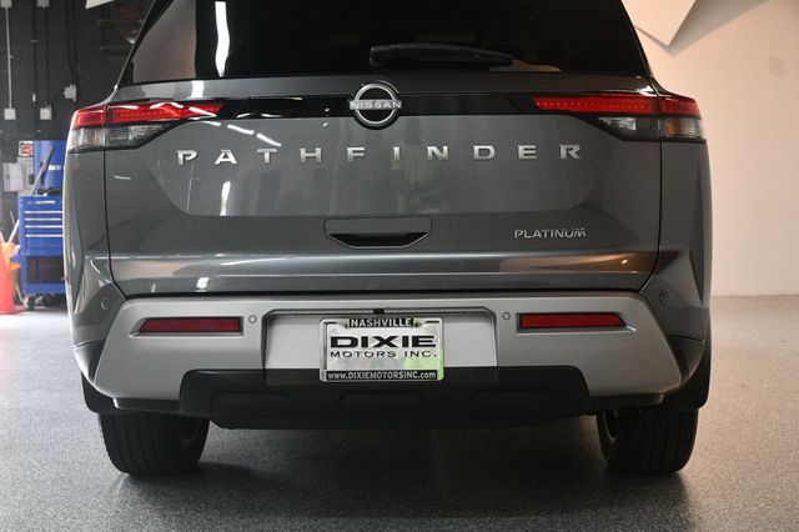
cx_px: 400
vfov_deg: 28.0
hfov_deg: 41.1
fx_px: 1065
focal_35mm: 48
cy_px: 266
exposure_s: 1/125
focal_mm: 32
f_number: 4
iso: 1600
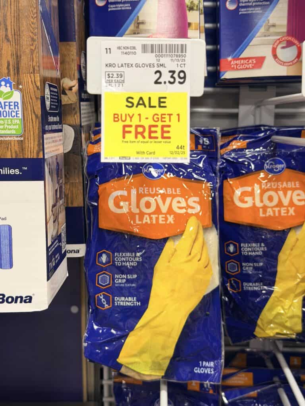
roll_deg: +0.2
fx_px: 564
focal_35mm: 48
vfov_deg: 39.7
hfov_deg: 30.3
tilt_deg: -10.1
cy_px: 203
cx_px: 152
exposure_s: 1/41
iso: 64
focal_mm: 6.76
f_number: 1.78
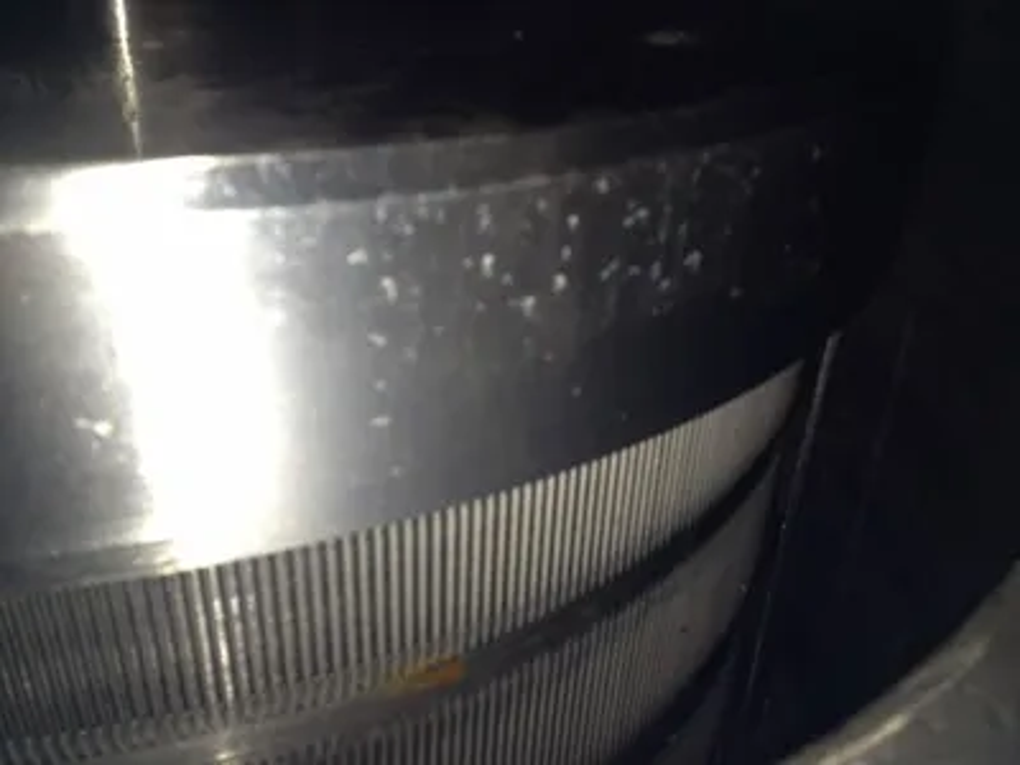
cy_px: 382
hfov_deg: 52.6
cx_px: 510
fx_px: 1031
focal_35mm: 35
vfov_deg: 40.7
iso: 64
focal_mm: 4.28
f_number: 2.4
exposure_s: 1/20
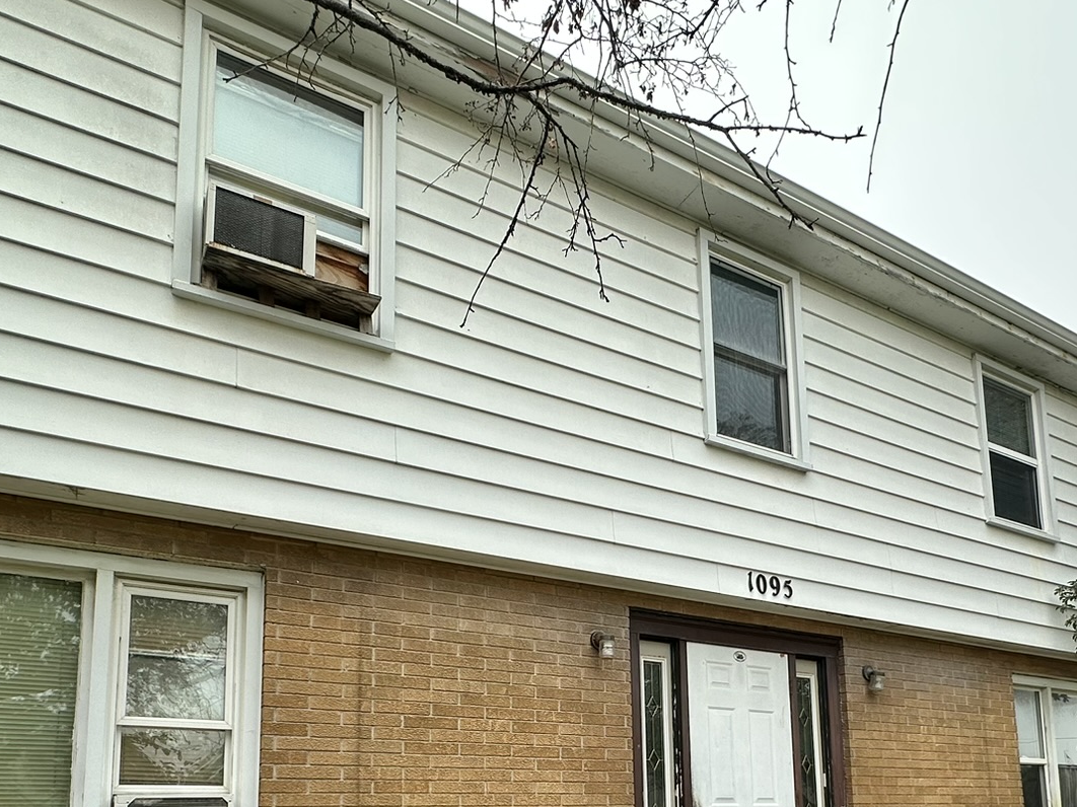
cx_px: 575
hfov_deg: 65.3
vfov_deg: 46.5
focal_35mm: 27
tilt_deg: +7.5
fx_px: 840
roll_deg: +0.8
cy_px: 722
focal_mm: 2.22
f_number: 2.2
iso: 40
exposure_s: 1/972
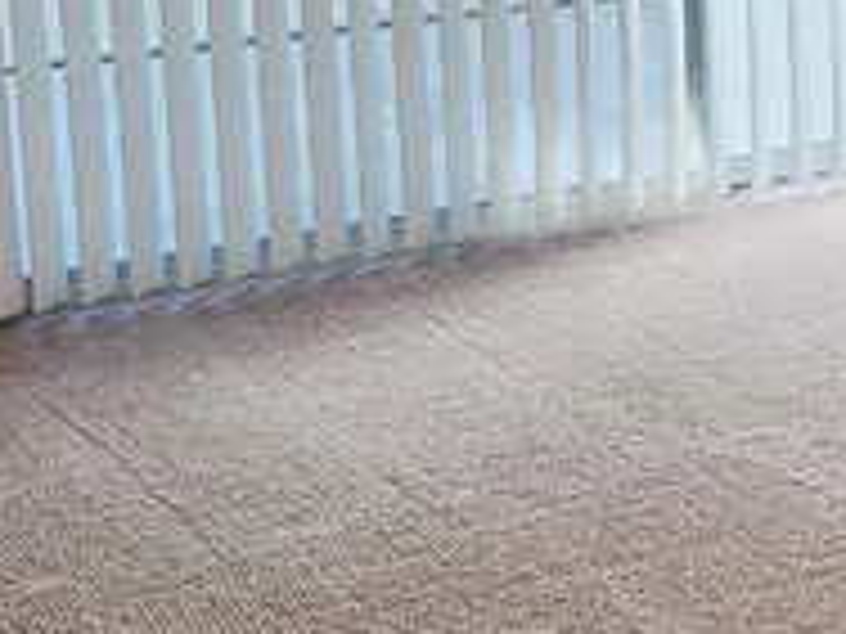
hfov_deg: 14.0
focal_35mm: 131
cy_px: -81
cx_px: 1292
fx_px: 3202
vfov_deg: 11.1
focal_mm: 5
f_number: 1.8
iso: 250
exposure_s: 1/120
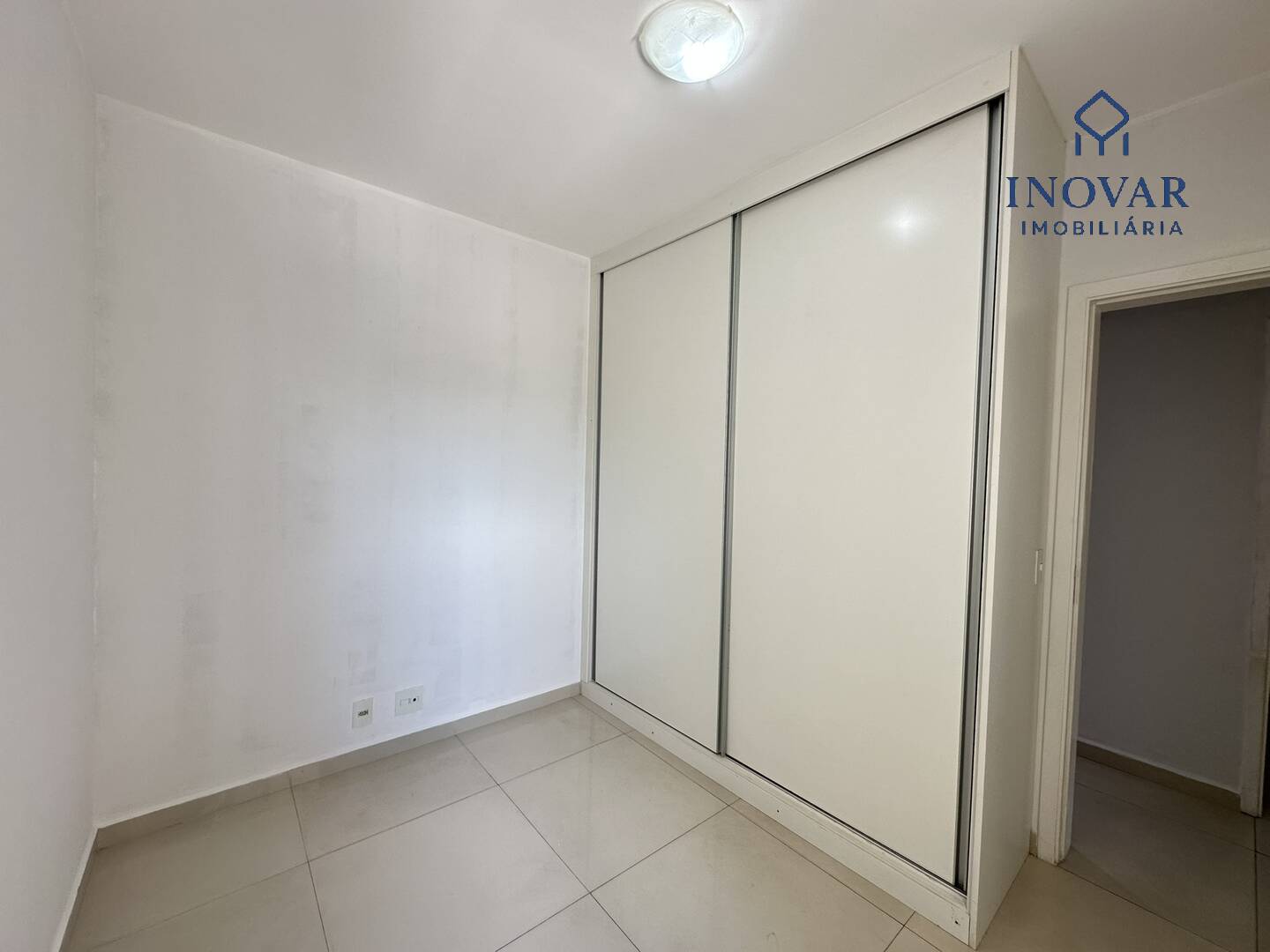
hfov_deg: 102.1
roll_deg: -2.1
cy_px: 476
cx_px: 635
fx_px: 514
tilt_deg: -1.7
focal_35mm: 14
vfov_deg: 85.7
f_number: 2.2
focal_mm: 2.22
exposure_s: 1/120
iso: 64
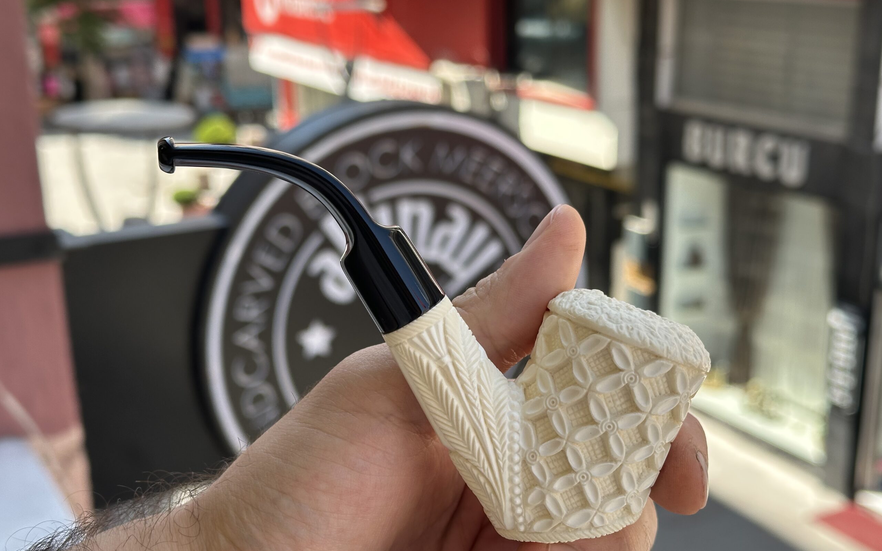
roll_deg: +1.1
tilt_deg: -18.5
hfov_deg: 39.6
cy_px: 329
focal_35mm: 51
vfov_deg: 25.3
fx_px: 1226
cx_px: 441
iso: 64
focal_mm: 6.86
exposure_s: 1/676
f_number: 1.78
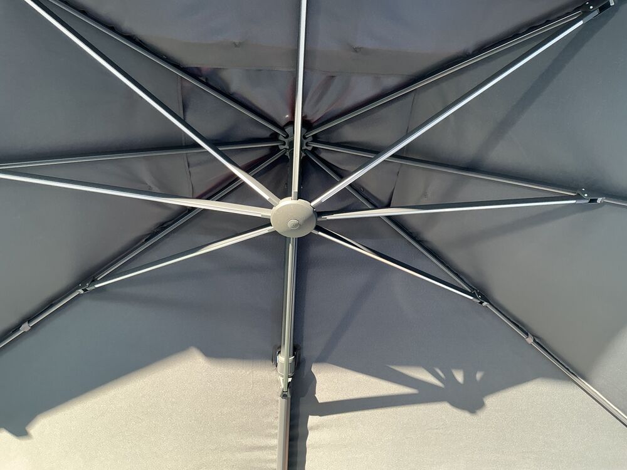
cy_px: 235
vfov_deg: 48.2
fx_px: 525
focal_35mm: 29
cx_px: 314
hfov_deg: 61.7
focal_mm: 3
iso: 40
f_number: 1.8
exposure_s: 1/120
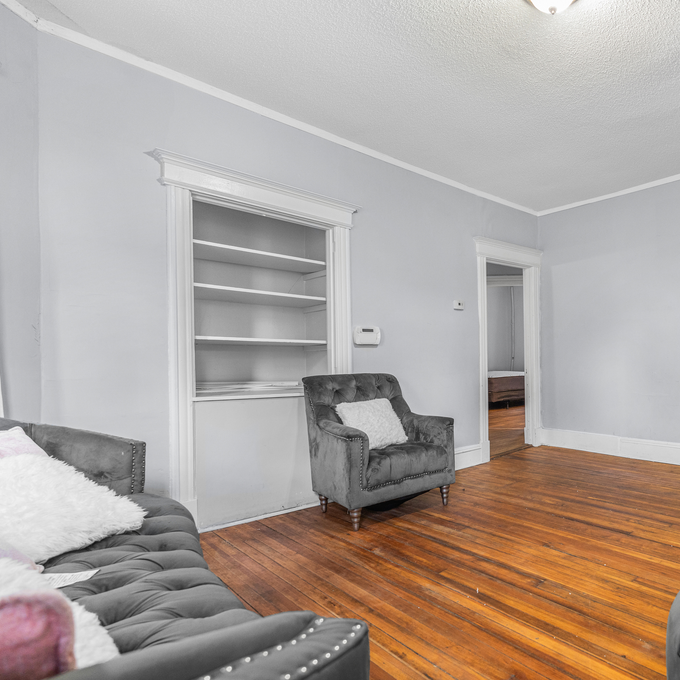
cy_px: 346
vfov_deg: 72.1
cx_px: 512
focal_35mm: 21
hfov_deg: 67.5
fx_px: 467
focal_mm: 16
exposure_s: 1/25
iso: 1000
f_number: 4
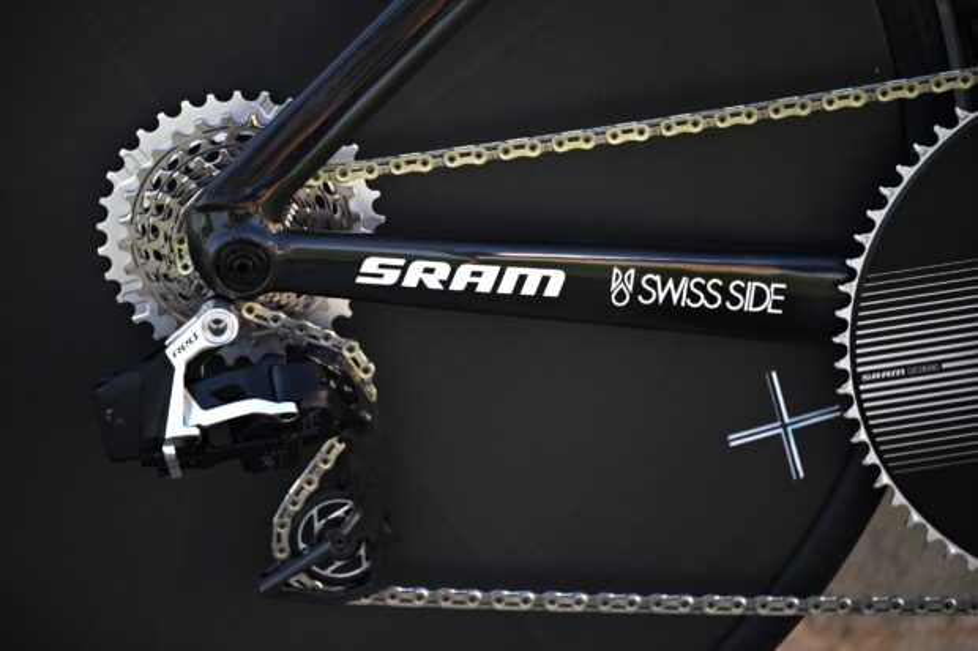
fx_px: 5432
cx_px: 489
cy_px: 326
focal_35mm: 200
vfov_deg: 6.9
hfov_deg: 10.3
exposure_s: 1/1000
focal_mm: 200
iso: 320
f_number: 2.8
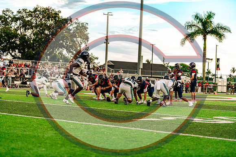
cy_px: 78
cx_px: 118
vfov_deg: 14.0
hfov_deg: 20.8
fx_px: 643
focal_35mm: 98
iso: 1100
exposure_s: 1/1000
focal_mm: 98
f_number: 2.8
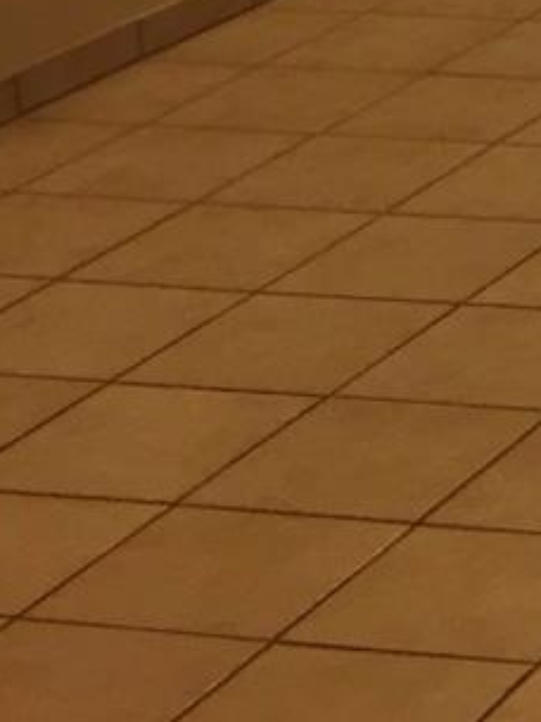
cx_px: 1583
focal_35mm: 143
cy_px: -370
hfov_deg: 8.7
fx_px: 2980
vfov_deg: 13.0
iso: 100
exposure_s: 1/30
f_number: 2.2
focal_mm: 4.15
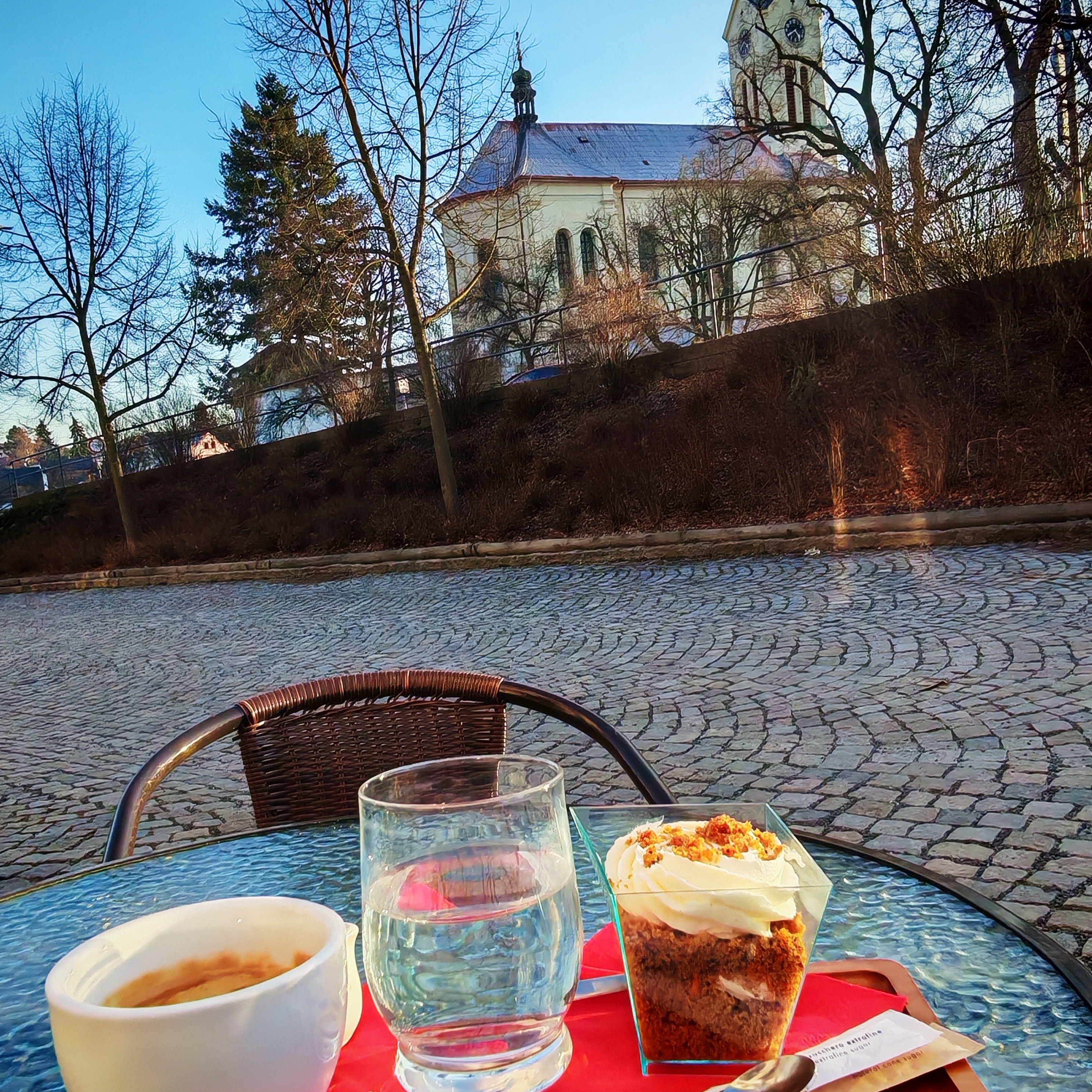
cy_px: 549
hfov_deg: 52.5
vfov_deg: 52.5
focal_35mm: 31
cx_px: 543
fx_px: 1106
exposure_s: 1/510
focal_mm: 1.96
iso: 50
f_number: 2.2
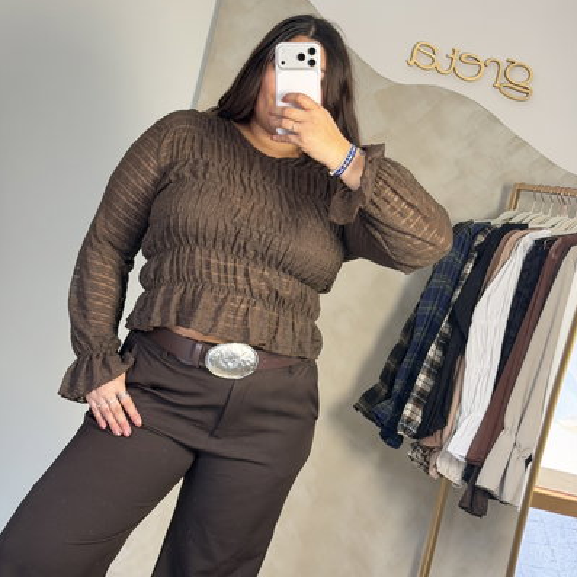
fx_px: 1075
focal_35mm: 57
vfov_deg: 30.0
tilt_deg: -19.1
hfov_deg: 30.0
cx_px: 289
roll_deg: -14.3
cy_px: 232
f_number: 1.78
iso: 200
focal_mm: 6.76
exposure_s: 1/100
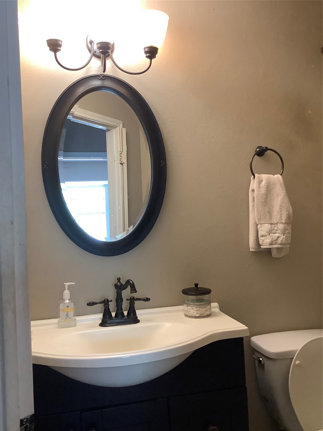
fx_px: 386
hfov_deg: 45.4
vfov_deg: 58.4
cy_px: 216
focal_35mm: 31
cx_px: 162
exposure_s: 1/60
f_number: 2.4
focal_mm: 3.3
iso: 320
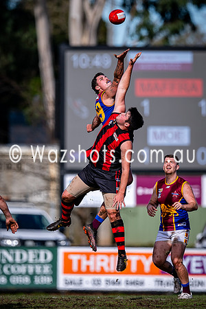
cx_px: 113
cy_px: 146
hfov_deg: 1.5
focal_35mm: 929
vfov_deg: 2.2
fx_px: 7977
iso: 100
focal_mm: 500
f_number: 4
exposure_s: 1/1600
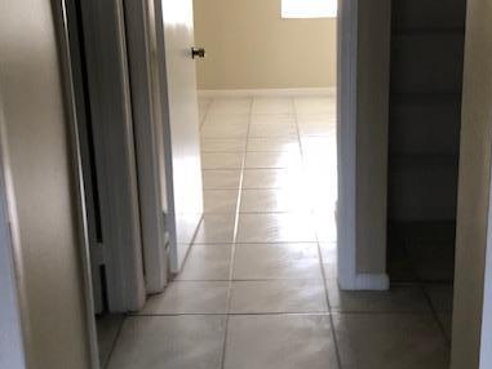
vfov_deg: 30.7
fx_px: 668
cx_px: 267
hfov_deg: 40.4
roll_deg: +1.0
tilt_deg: -15.9
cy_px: 124
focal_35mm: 47
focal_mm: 4
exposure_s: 1/15
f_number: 1.8
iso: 50
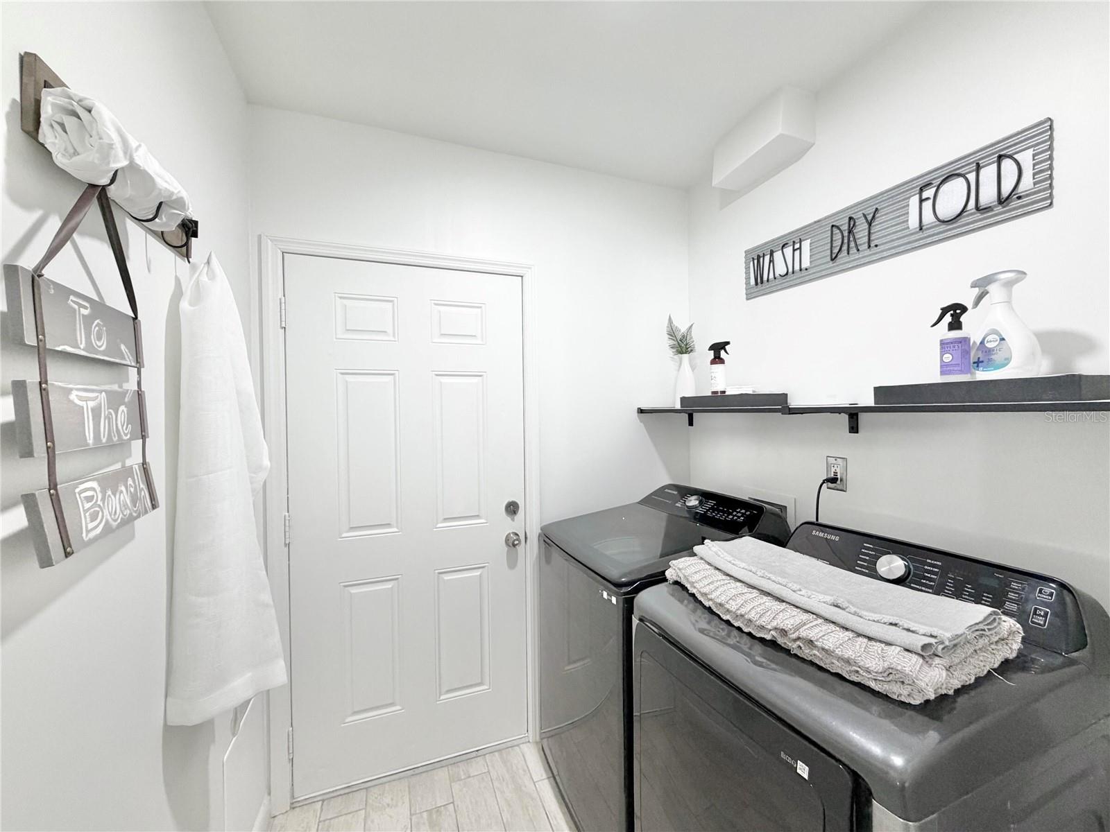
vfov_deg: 85.7
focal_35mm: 14
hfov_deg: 102.1
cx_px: 555
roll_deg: +0.8
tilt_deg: -0.9
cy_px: 416
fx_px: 449
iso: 160
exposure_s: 1/60
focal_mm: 2.22
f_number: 2.2
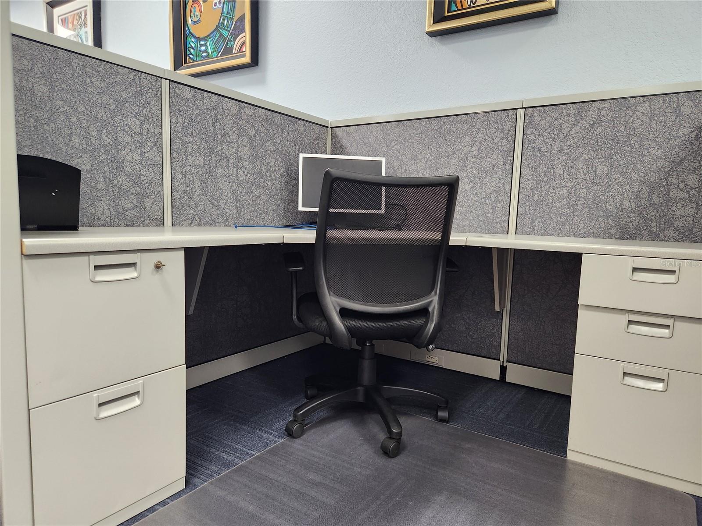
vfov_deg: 58.9
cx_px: 351
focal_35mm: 23
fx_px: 466
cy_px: 263
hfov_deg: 73.9
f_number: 1.8
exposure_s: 1/120
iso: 640
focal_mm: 5.4
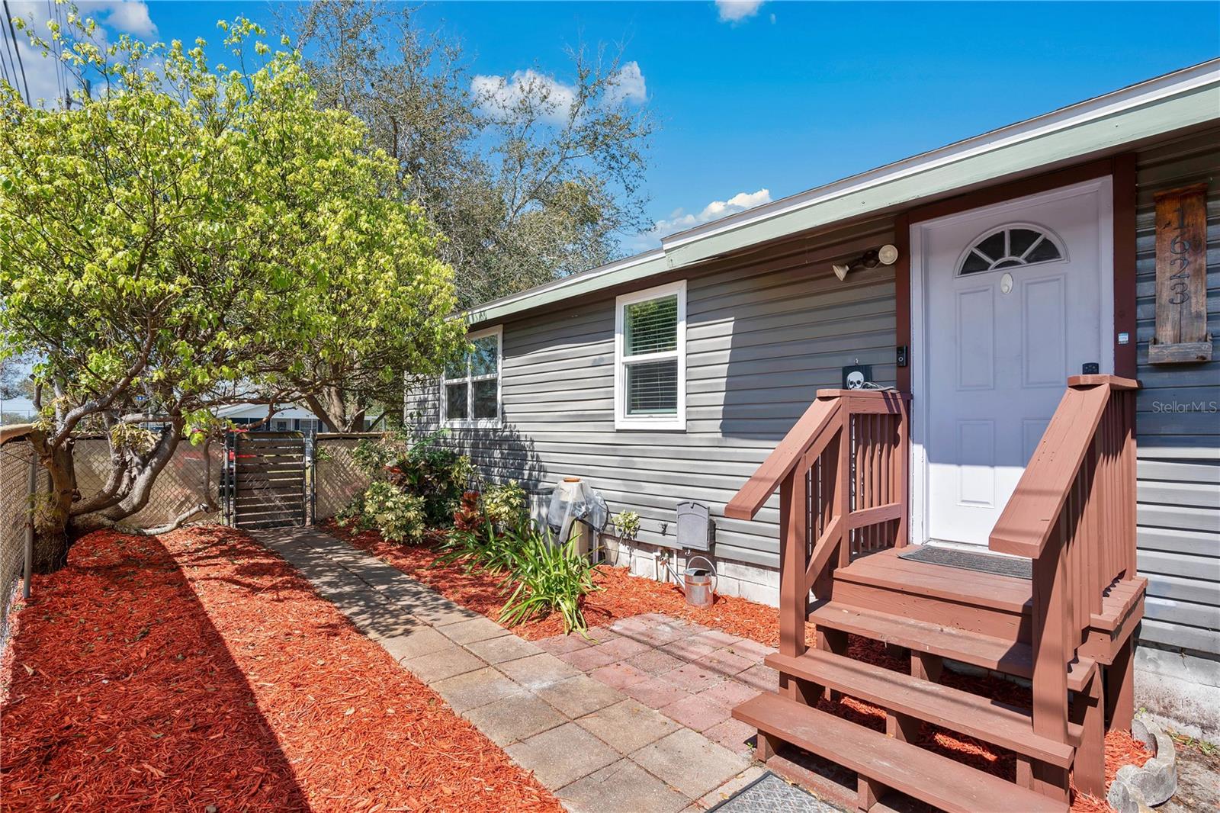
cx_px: 610
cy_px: 406
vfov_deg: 73.7
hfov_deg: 96.7
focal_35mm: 16
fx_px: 542
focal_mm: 16
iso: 100
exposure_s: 1/200
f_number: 8
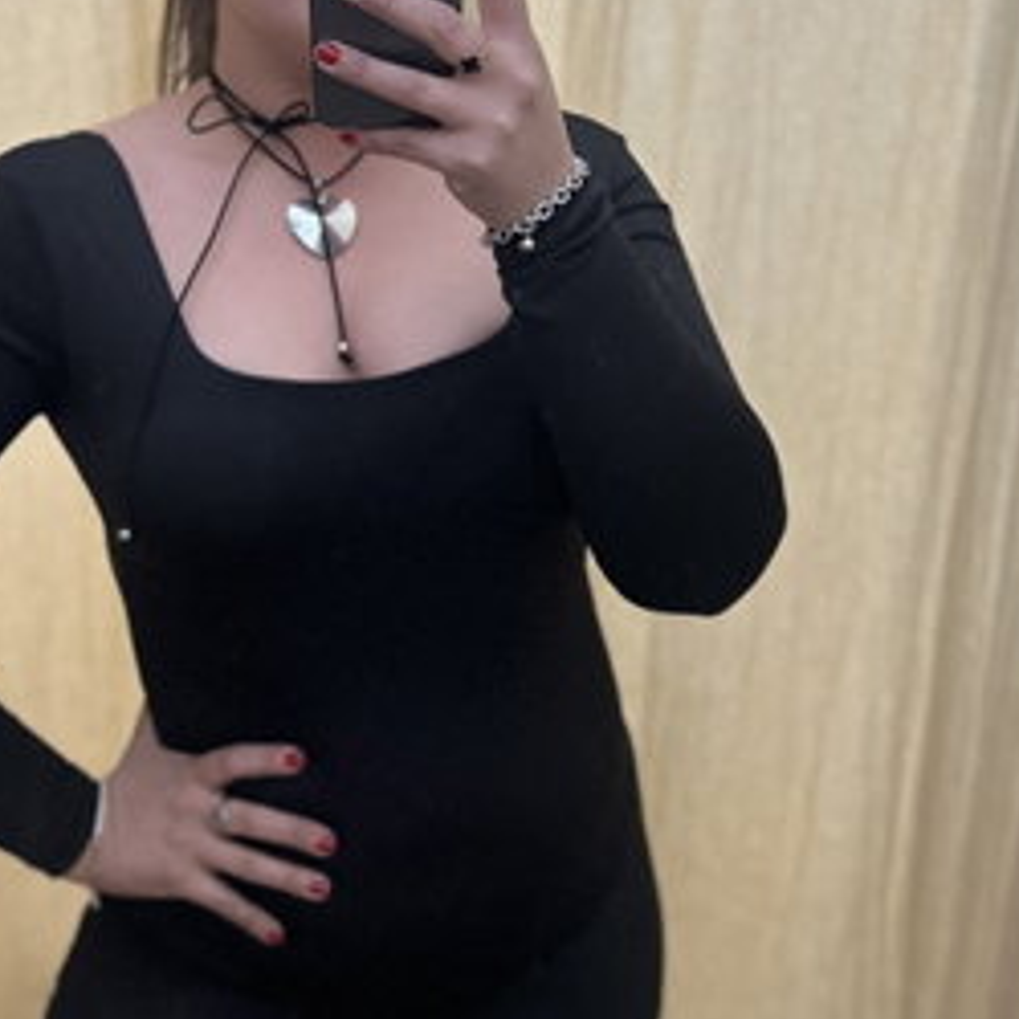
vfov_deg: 34.6
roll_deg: -3.2
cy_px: 410
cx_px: 395
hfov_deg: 34.5
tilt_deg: -16.2
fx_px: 1632
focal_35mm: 49
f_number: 1.5
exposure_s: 1/50
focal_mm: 5.7
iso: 320
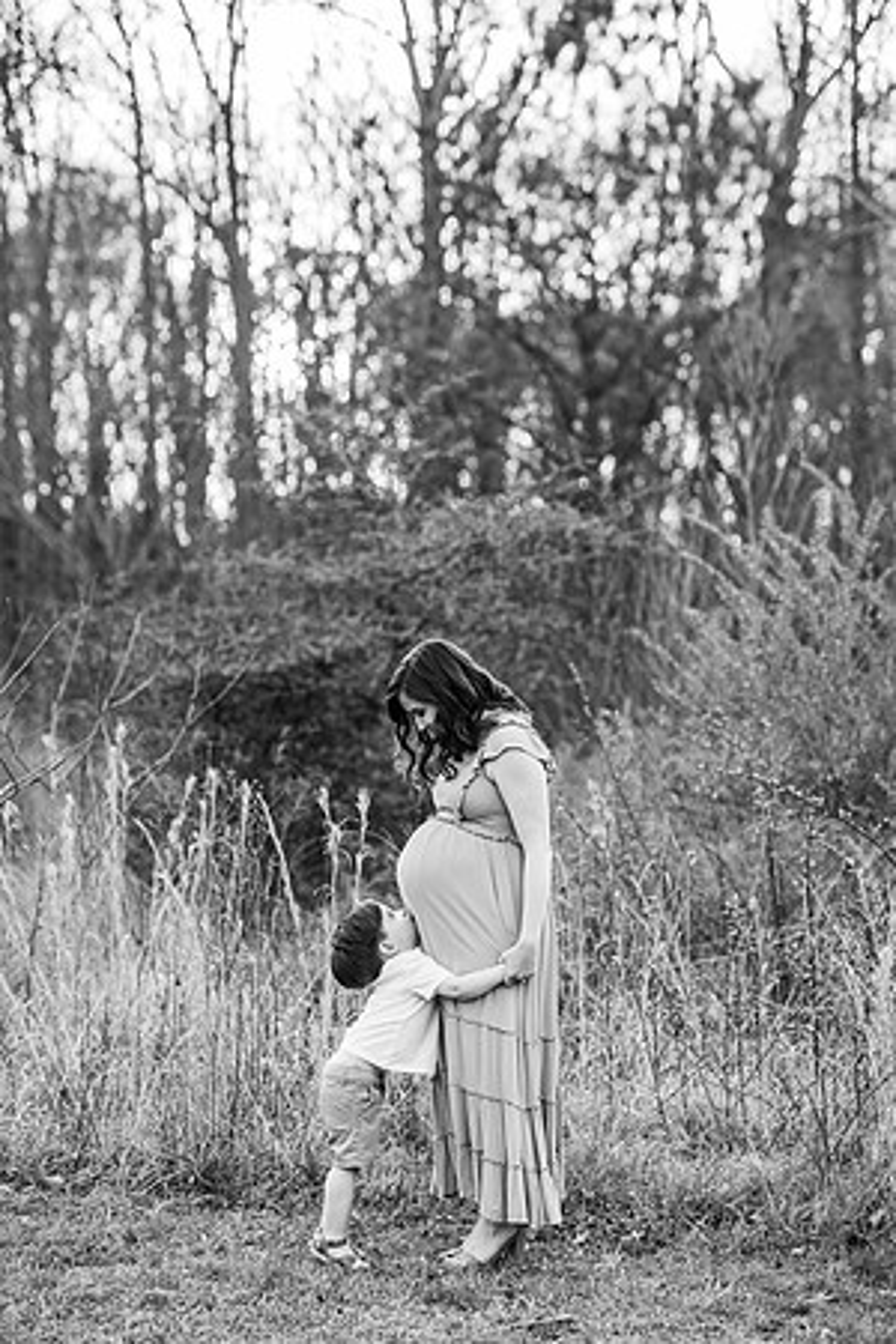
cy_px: 672
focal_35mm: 85
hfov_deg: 16.1
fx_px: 3173
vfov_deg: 23.9
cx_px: 448
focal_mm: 85
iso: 200
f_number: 2.5
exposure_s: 1/400
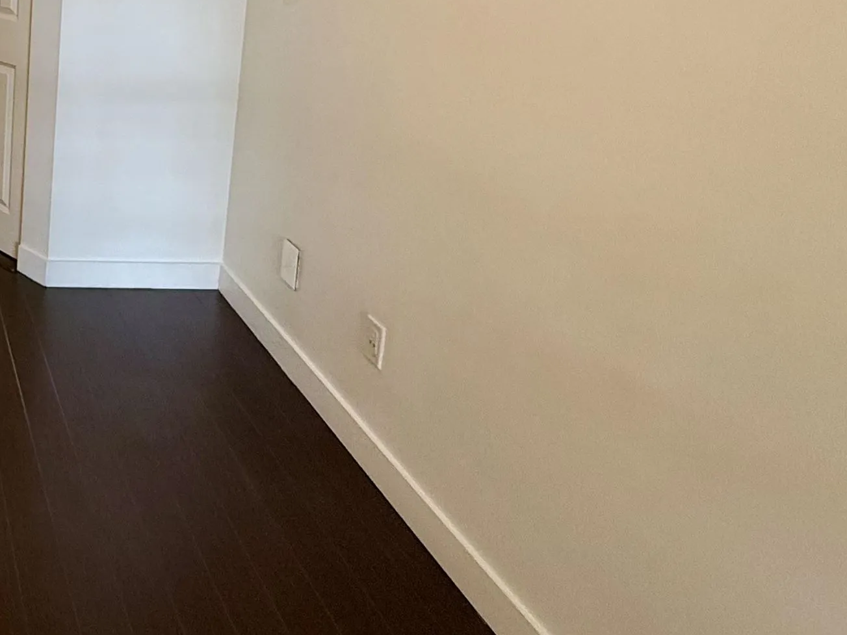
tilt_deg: -8.1
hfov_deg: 41.5
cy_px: 25
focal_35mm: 33
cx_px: -125
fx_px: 807
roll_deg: -1.1
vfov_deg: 38.8
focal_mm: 2.22
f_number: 2.2
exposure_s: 1/60
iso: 400
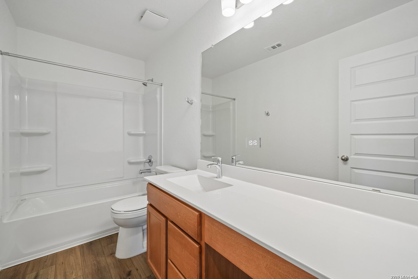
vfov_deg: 77.3
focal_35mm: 15
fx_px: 174
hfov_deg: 100.4
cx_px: 209
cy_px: 140
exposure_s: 1/30
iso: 500
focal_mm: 15
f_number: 8
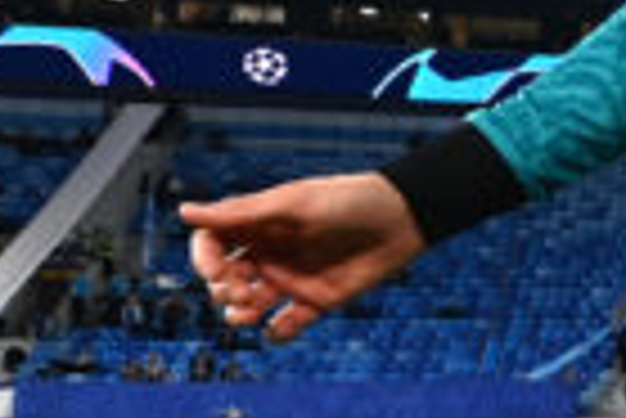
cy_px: 398
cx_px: 1590
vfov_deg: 13.2
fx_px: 1793
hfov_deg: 13.3
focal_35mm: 103
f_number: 4
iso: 1600
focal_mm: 14
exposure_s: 1/800
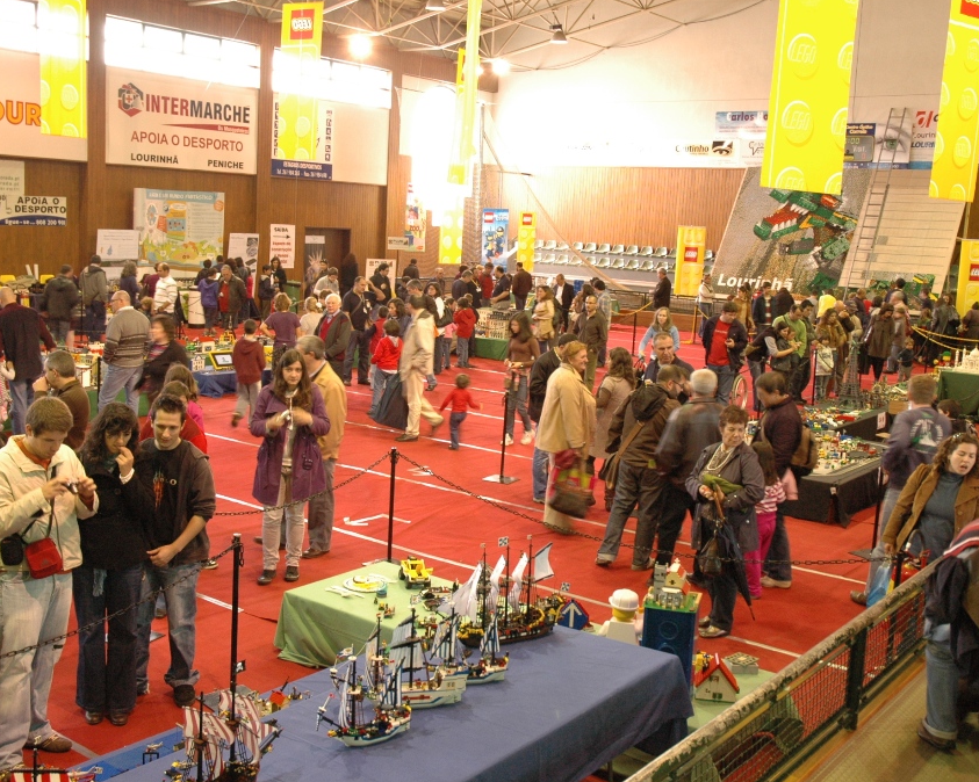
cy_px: 391
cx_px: 485
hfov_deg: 44.8
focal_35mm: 41
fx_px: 1188
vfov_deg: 36.5
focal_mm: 24
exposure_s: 1/13
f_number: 5.6
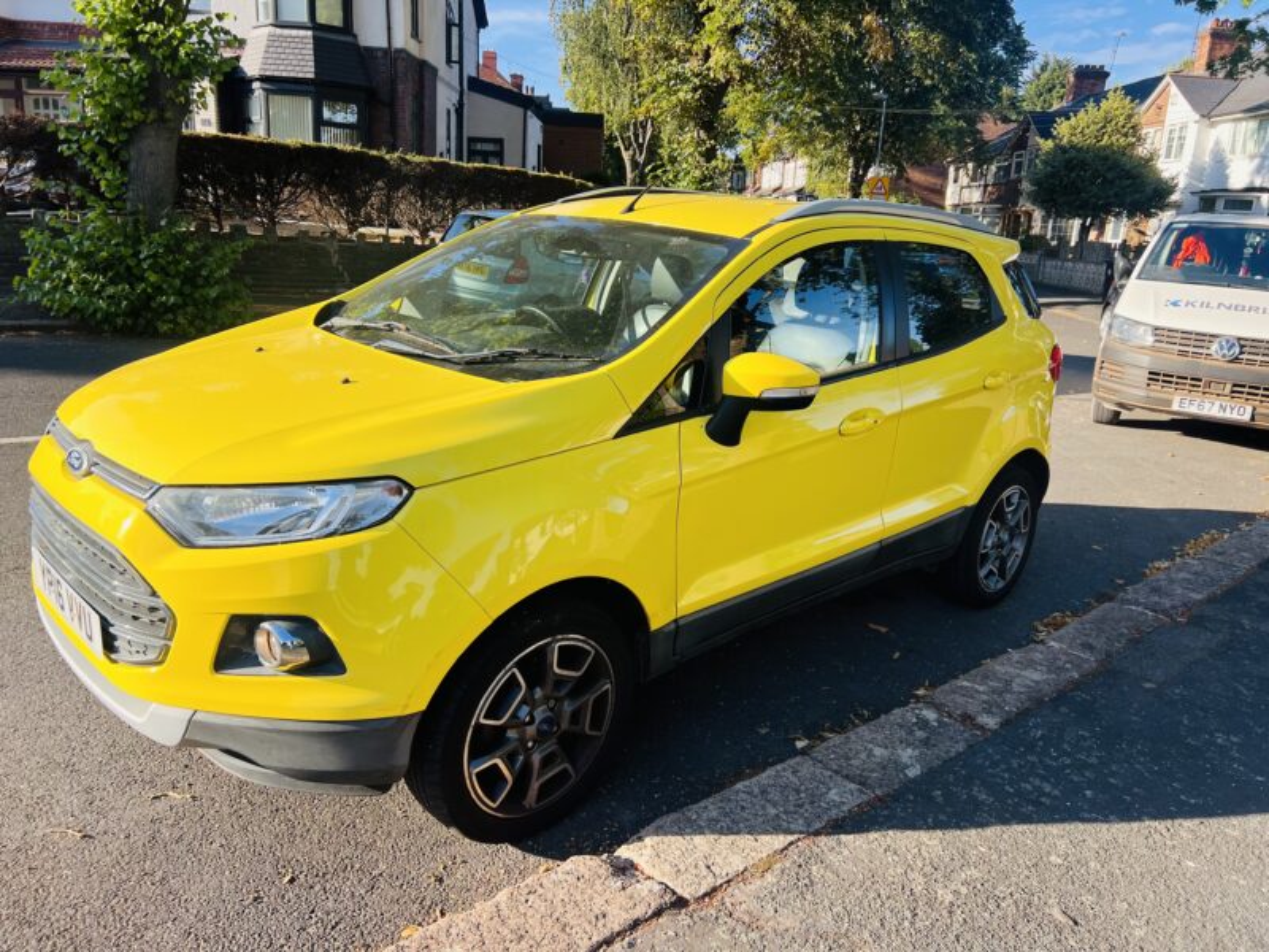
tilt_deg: -14.6
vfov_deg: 53.1
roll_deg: -2.4
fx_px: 953
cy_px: 476
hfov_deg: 67.3
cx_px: 634
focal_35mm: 26
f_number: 1.5
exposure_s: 1/1124
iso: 50
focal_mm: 5.7
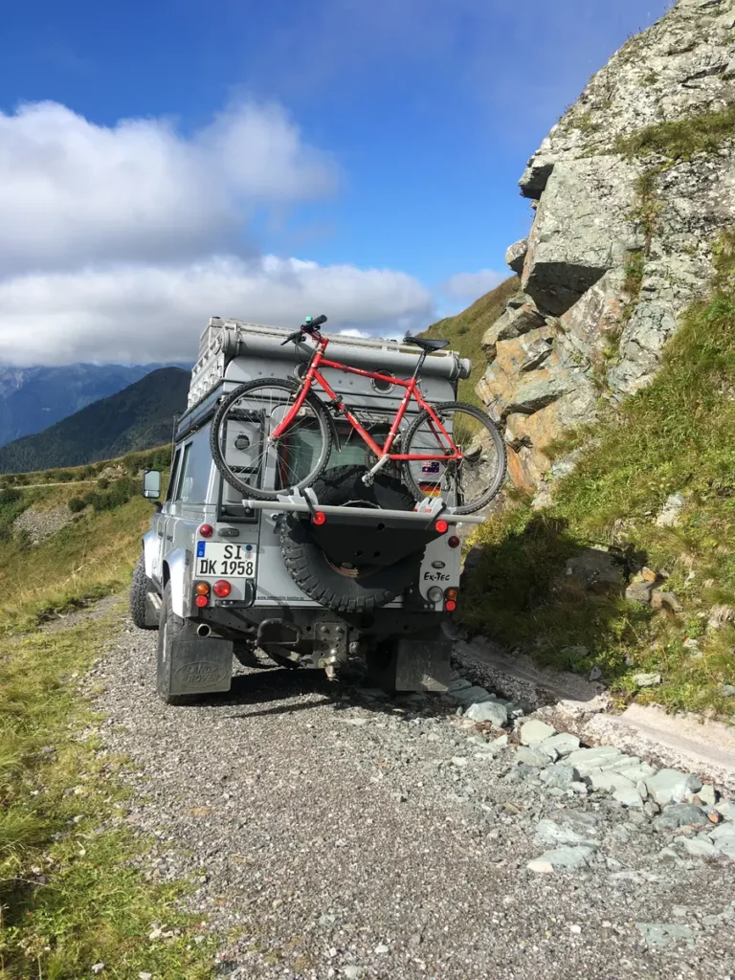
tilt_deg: -9.1
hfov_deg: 48.2
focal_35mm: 29
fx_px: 821
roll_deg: -1.1
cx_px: 368
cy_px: 490
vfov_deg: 61.7
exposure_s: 1/1451
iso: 25
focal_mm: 4.15
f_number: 2.2
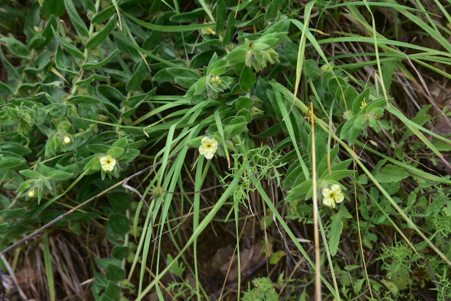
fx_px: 689
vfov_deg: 24.6
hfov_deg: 36.2
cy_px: 150
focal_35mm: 55
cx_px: 226
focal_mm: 55
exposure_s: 1/125
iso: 320
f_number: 10
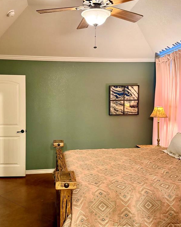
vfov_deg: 55.7
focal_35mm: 32
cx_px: 75
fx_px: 214
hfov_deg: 45.6
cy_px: 112
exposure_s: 1/60
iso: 800
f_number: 1.78
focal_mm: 6.76
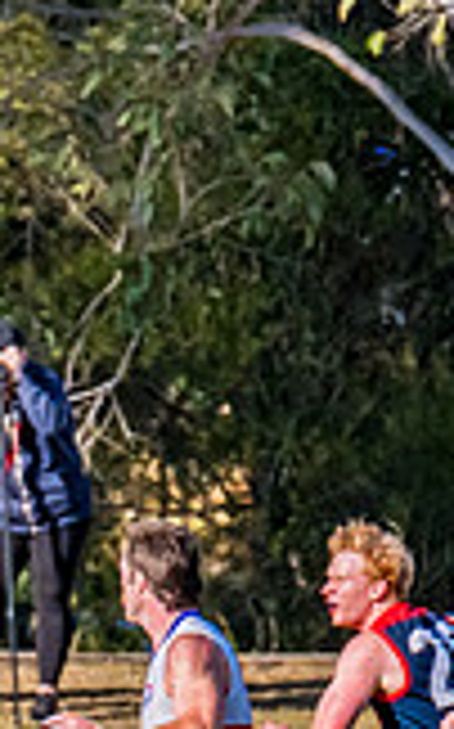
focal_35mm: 1873
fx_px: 37145
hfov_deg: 0.7
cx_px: -874
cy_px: 823
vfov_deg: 1.1
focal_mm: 420
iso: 800
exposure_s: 1/1600
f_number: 9
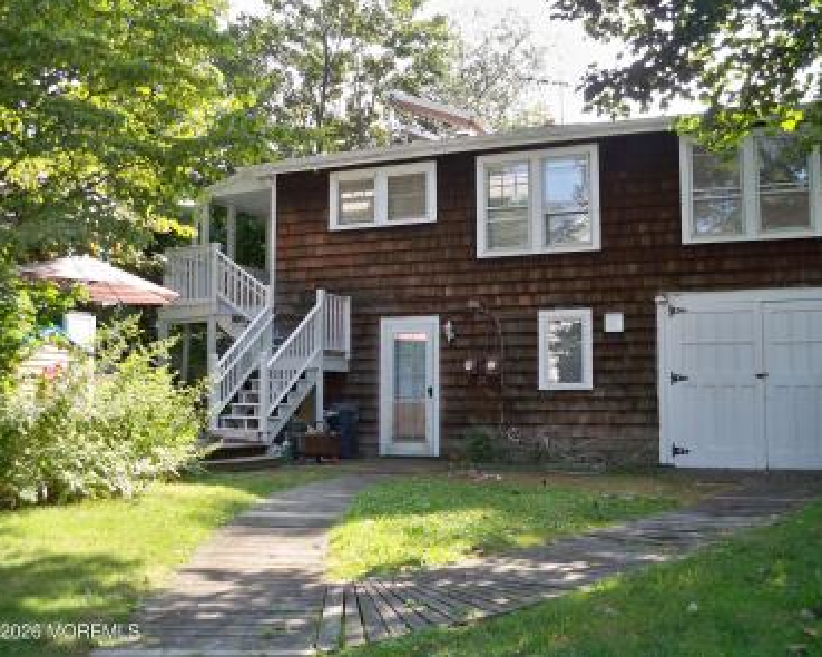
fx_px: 900
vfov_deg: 40.1
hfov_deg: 49.1
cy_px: 327
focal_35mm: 37
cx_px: 430
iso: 80
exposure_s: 1/160
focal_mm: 6.3
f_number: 3.1
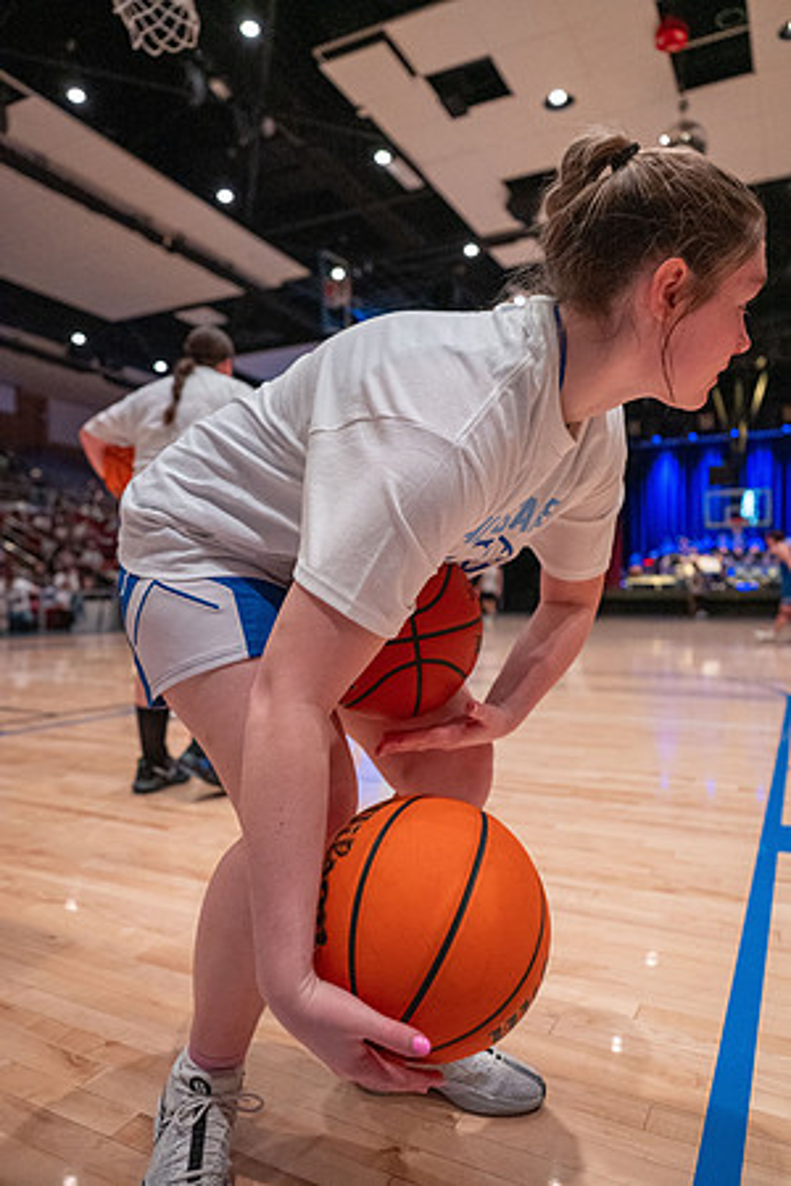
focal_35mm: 24
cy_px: 593
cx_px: 396
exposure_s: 1/640
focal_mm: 24
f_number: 2.8
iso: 6400
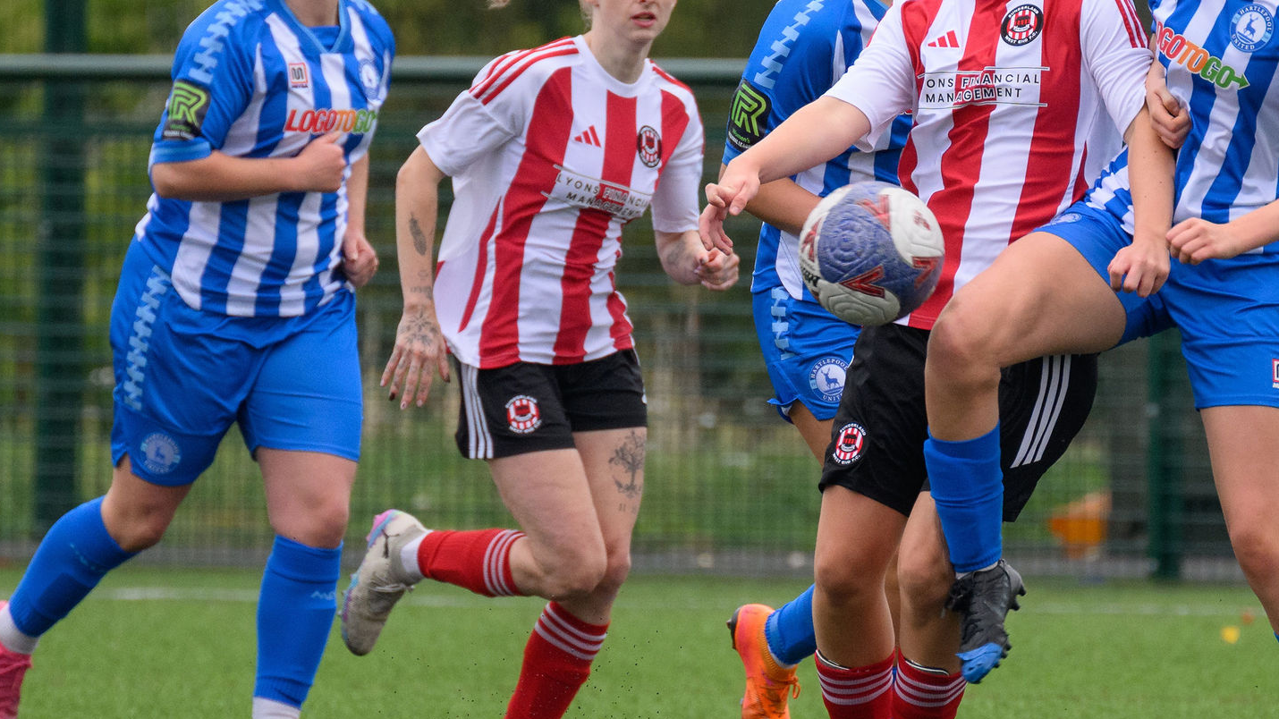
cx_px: 950
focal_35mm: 1177
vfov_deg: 1.0
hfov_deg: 1.8
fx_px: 39912
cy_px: 283
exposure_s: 1/1250
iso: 1100
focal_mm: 400
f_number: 5.6
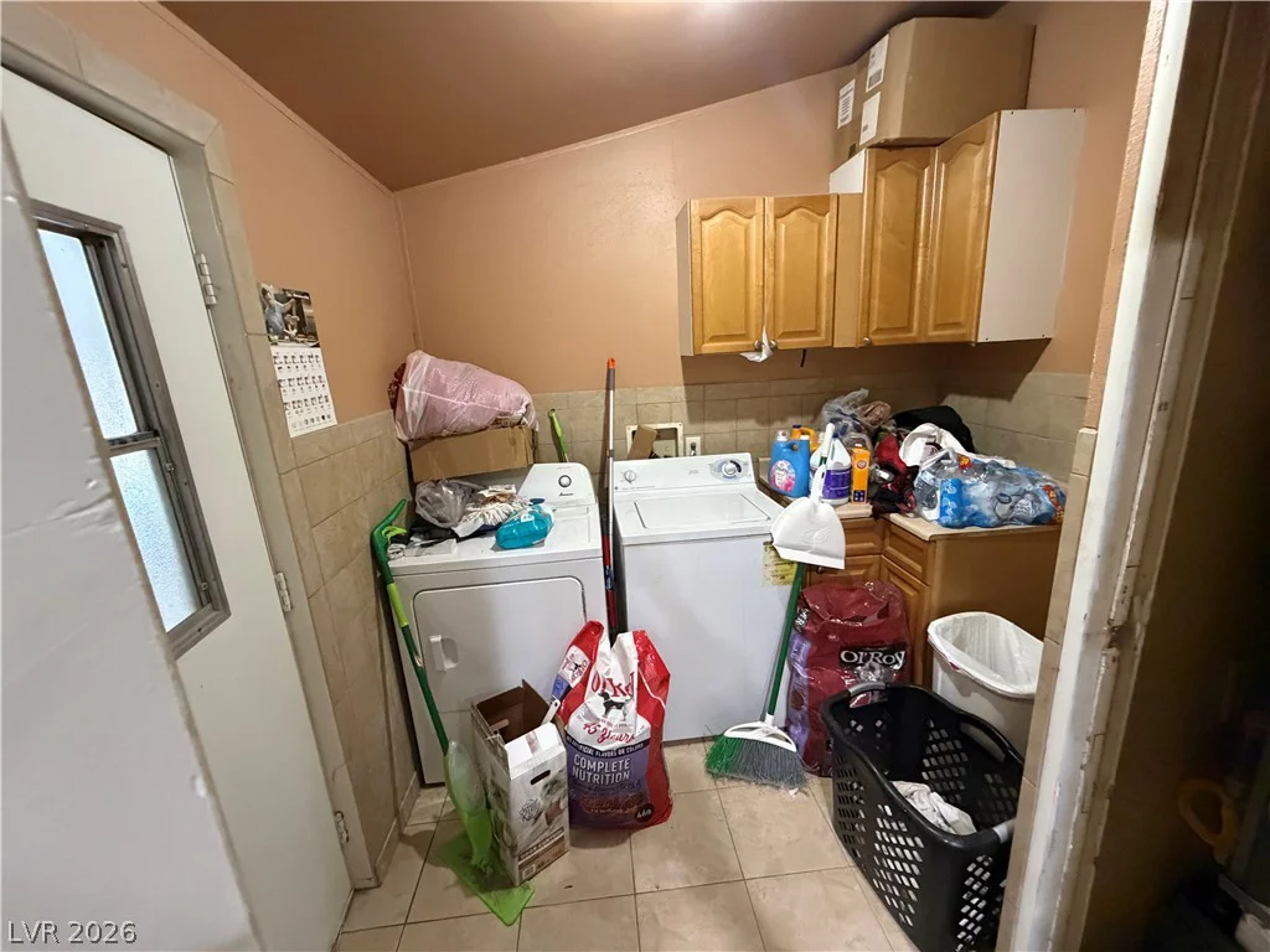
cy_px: 476
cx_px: 635
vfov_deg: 85.7
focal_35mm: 14
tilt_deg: -13.8
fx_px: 514
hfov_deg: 102.1
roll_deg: +3.9
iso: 1000
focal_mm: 2.22
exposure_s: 1/60
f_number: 2.2
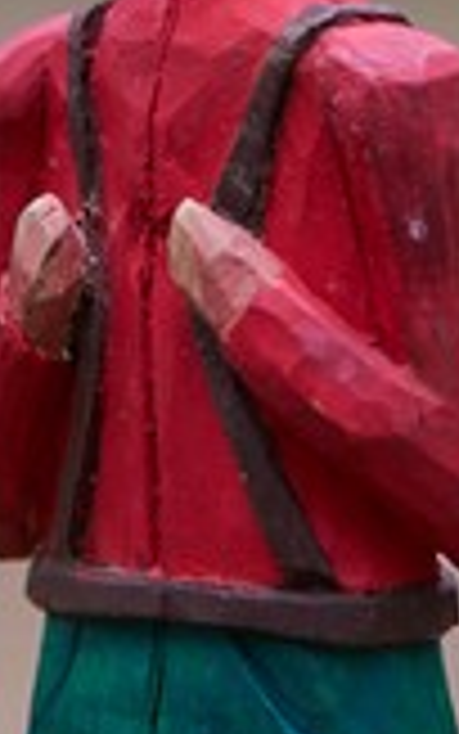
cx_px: -4
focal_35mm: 510
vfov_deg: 4.1
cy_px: 5
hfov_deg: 2.6
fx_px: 10199
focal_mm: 85
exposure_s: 1/50
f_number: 4
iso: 100
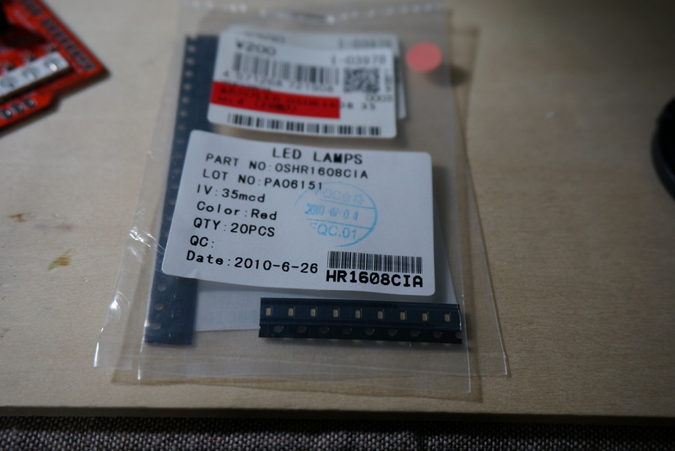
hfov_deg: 49.5
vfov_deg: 34.3
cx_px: 338
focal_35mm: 39
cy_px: 226
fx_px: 732
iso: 320
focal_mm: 26
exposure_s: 1/60
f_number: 5
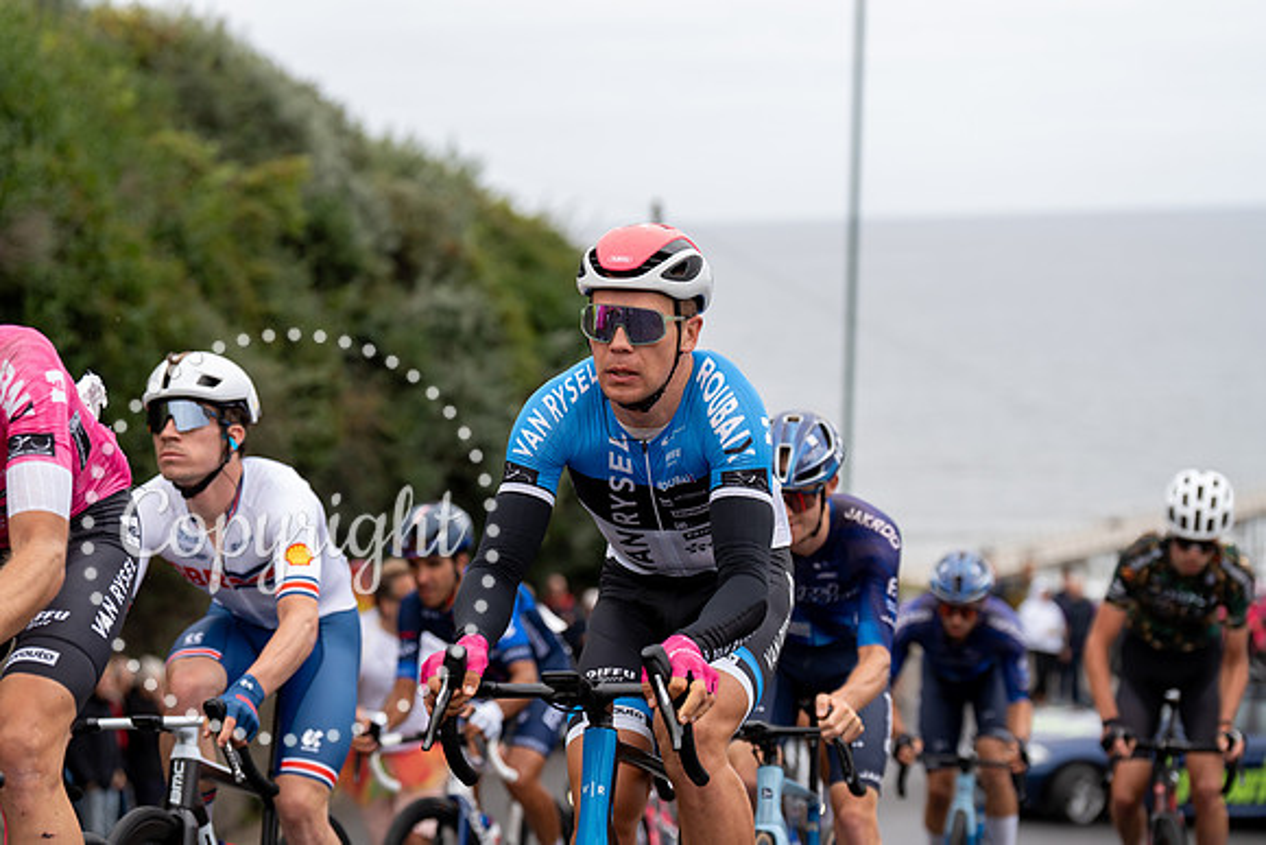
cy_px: 422
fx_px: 3623
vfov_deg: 13.3
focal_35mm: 103
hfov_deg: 19.8
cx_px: 633
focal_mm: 103
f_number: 3.5
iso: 320
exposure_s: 1/1000
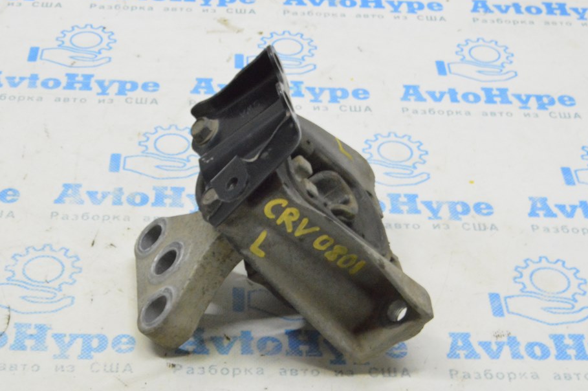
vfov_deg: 19.1
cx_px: 279
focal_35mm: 71
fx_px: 1158
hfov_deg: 28.5
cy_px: 218
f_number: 20
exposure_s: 1/15
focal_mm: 42
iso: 6400
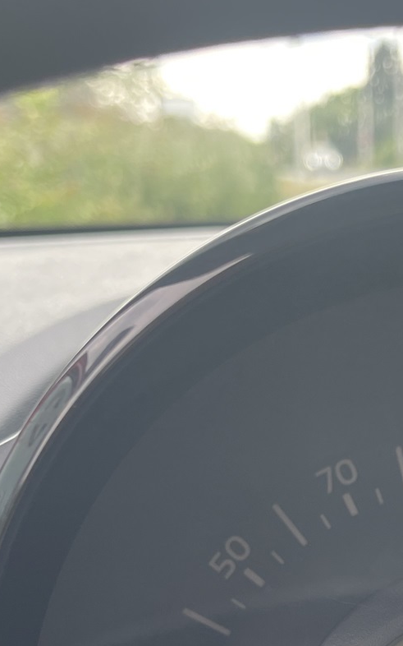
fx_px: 1195
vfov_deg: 29.2
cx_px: 423
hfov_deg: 18.5
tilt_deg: -16.6
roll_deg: +0.8
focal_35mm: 68
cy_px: 552
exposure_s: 1/179
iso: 32
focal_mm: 5.1
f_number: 1.6
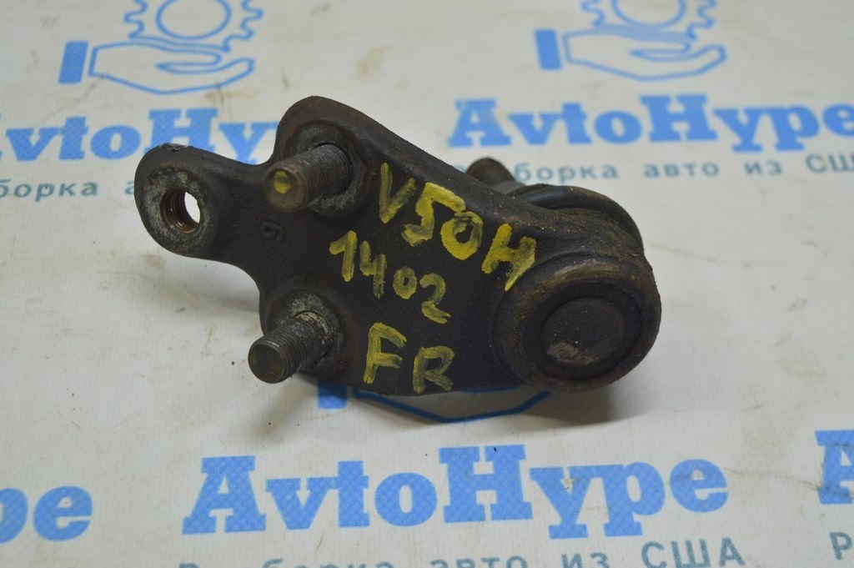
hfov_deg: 36.9
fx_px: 1280
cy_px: 284
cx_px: 427
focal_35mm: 54
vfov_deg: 25.0
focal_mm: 36
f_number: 5.6
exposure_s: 1/40
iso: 400
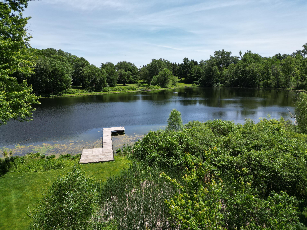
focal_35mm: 24
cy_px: 115
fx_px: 213
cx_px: 154
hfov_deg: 71.6
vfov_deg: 56.8
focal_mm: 6.72
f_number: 1.7
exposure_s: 1/2500
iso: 120
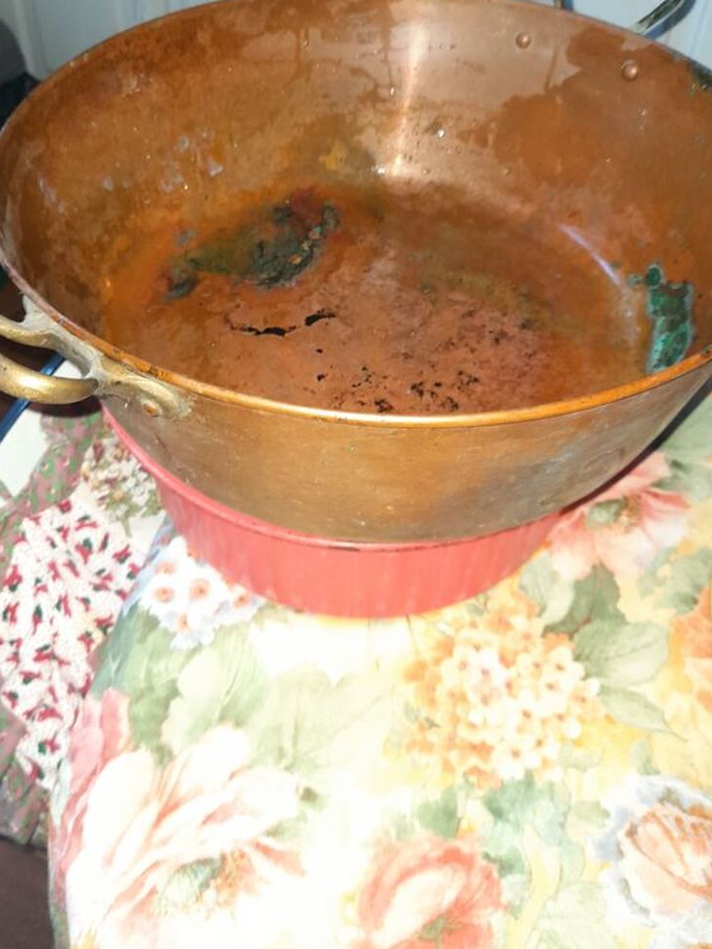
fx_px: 932
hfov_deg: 41.7
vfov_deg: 53.5
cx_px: 316
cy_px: 367
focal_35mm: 34
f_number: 2
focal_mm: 4.6
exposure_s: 1/33
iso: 320
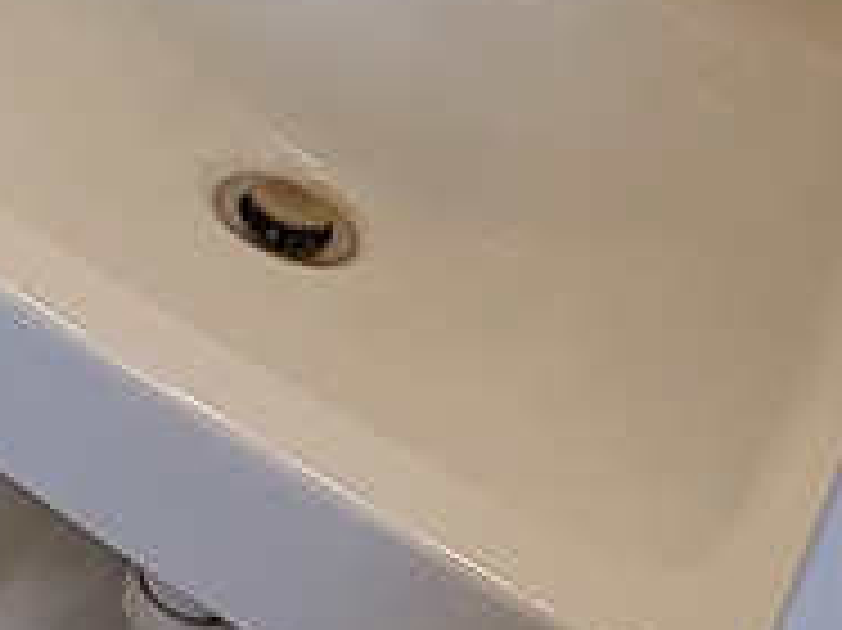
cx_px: -1319
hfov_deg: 13.2
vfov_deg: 12.1
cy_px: -842
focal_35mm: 100
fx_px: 2431
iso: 160
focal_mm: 2.2
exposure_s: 1/60
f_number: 2.2
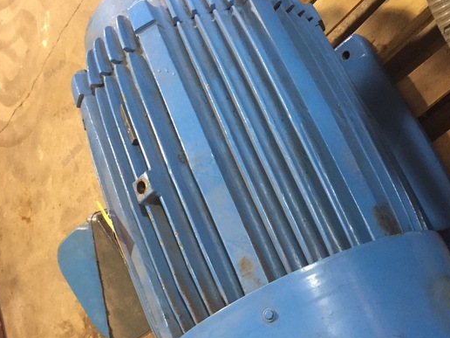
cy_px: 212
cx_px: 266
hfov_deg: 41.9
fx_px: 585
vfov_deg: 32.0
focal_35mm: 45
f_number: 2.2
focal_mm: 4.15
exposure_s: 1/15
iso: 320
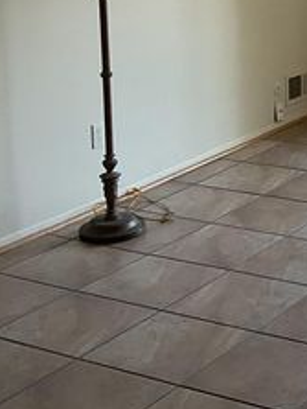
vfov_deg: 21.6
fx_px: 1027
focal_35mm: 87
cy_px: -16
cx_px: 454
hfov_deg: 15.7
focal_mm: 3
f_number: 1.8
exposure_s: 1/120
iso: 50
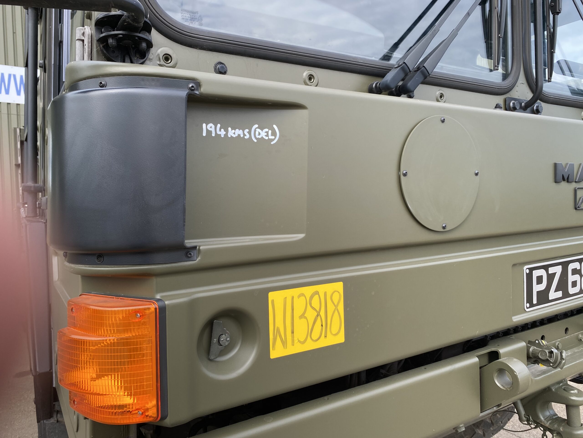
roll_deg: +1.3
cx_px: 292
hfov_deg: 67.3
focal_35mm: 26
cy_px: 219
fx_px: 438
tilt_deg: -1.9
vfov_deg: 53.1
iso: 32
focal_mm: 4.25
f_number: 1.8
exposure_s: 1/495
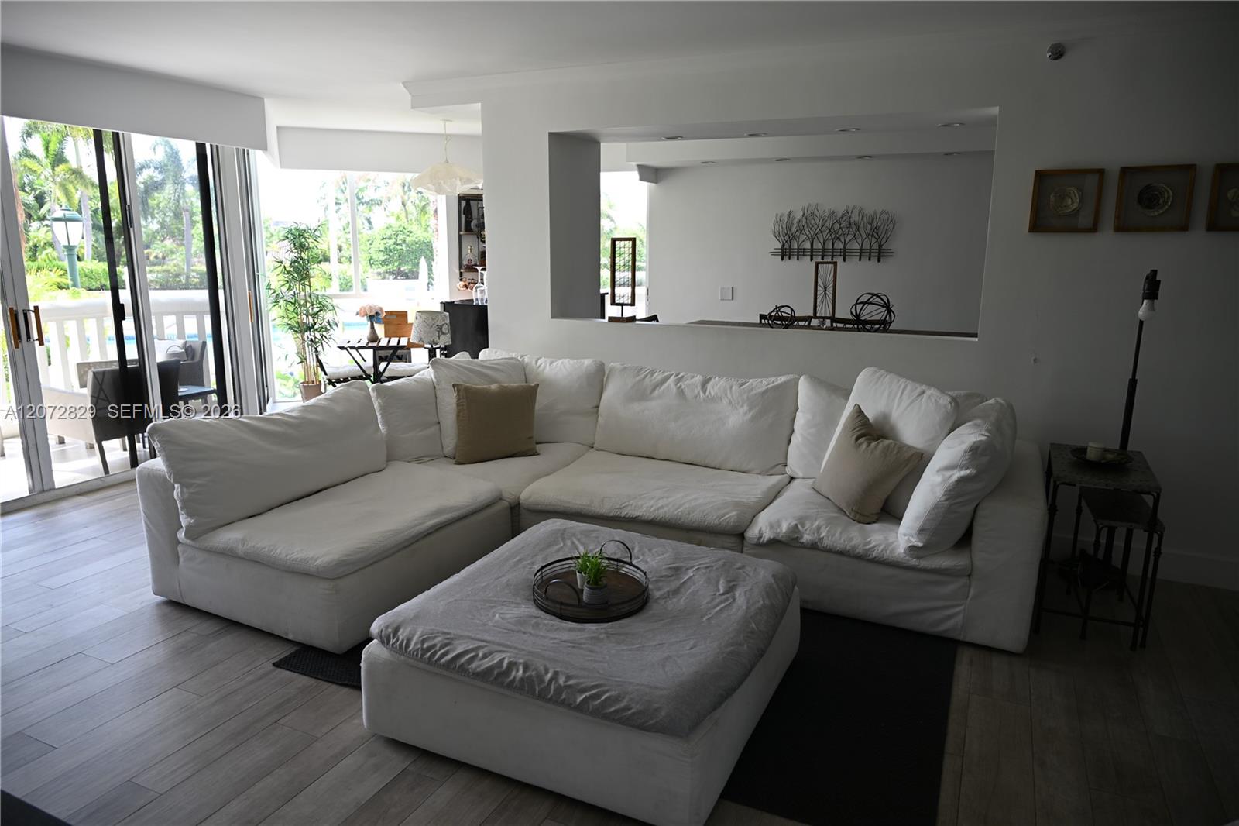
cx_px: 620
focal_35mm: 24
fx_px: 826
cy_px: 413
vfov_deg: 53.1
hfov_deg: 73.8
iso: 100
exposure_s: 1/40
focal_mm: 24
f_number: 4
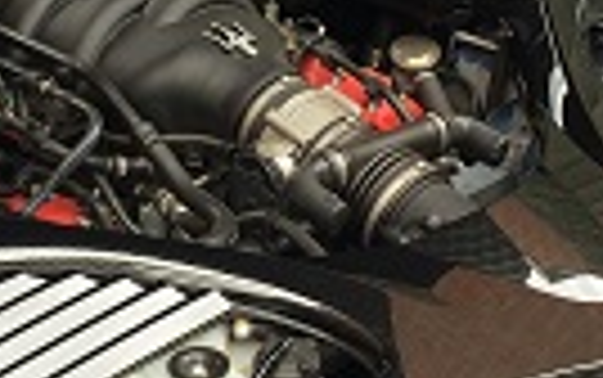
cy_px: 180
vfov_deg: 15.8
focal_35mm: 83
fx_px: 1365
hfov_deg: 24.9
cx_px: 274
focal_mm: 4.12
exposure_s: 1/120
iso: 64
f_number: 2.2
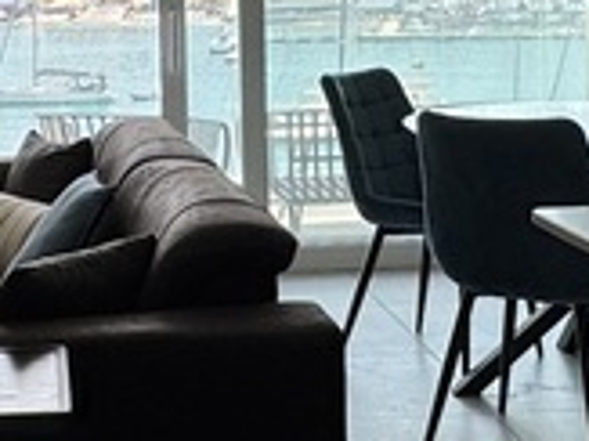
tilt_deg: -1.0
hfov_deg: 22.0
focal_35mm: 88
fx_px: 1496
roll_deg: +0.8
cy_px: -18
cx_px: 112
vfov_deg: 16.4
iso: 40
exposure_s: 1/615
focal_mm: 2.22
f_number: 2.2
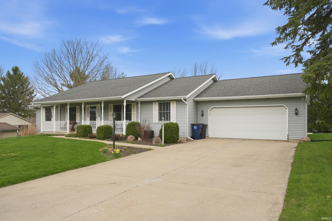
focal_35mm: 26
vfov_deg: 49.1
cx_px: 166
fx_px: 242
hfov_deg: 68.9
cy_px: 110
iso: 400
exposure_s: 1/640
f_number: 8
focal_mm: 17.5
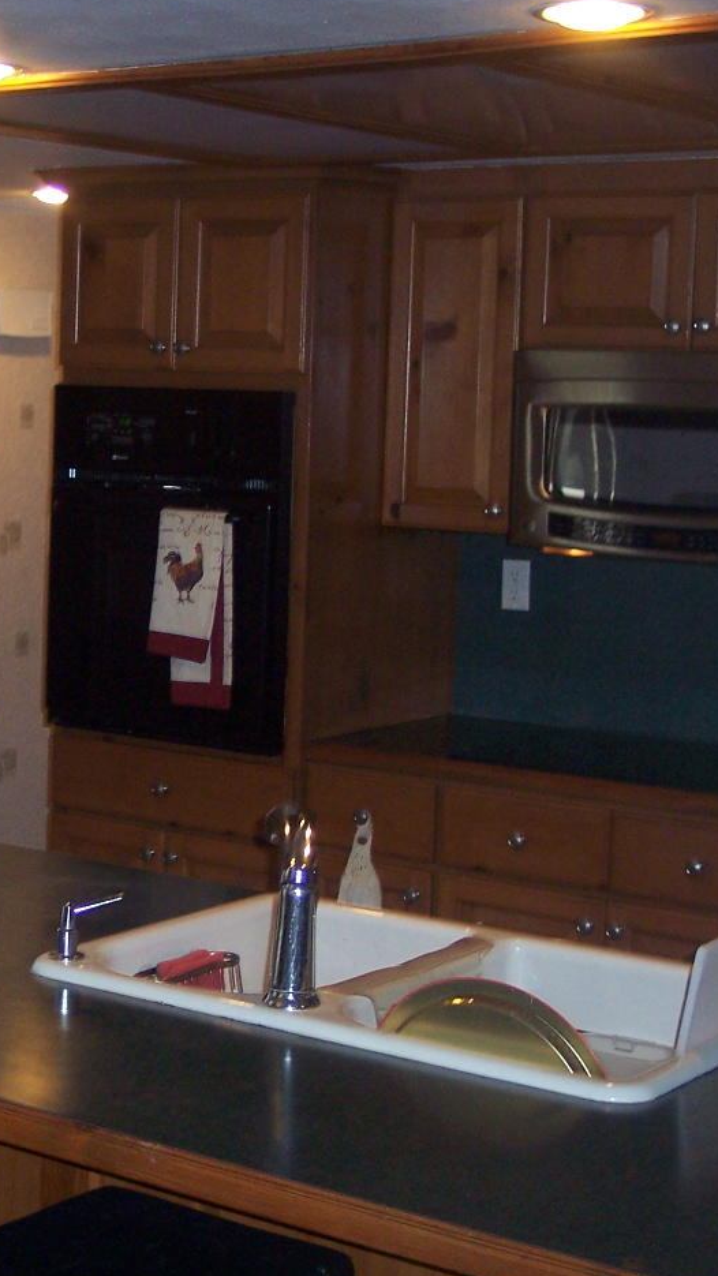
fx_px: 2301
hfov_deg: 17.5
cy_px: 614
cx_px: 108
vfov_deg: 31.0
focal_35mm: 68
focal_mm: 8
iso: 140
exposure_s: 1/60
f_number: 2.8
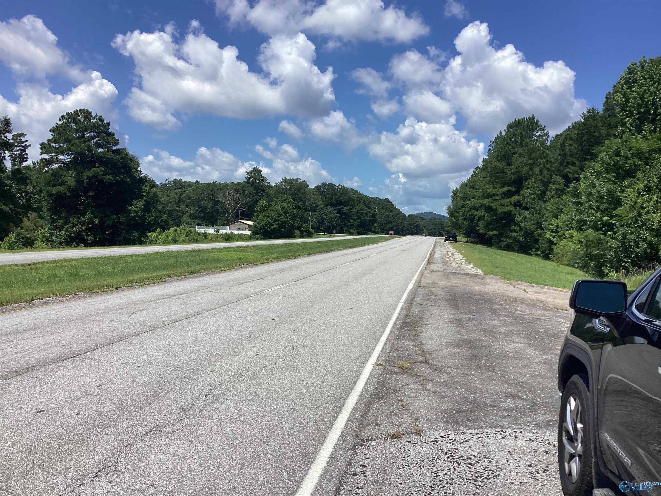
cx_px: 330
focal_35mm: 31
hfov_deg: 58.4
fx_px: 592
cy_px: 248
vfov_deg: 45.4
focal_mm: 3.3
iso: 25
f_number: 2.4
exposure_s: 1/2092
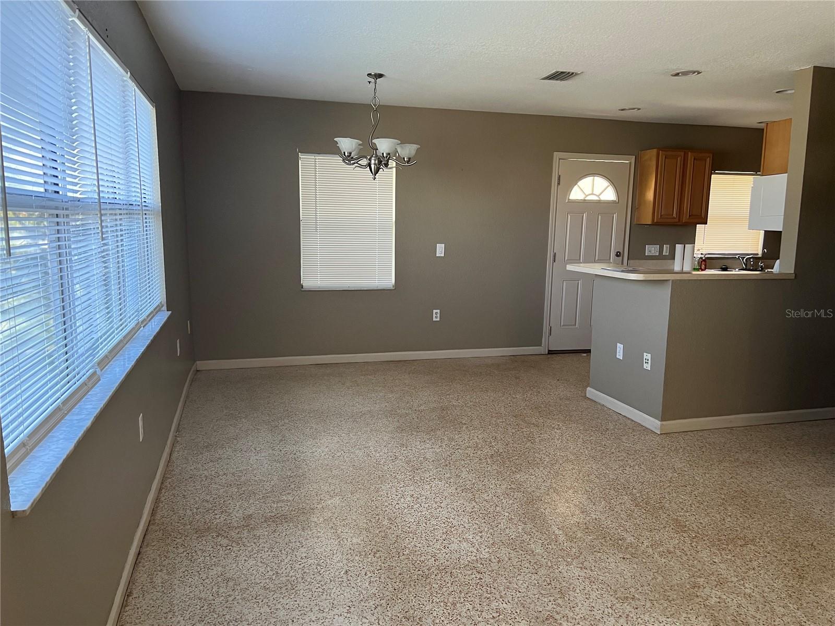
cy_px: 313
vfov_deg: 53.1
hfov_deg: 67.3
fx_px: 627
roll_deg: -0.9
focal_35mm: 26
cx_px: 418
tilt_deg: -9.0
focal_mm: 5.7
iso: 125
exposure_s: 1/89
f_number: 1.5
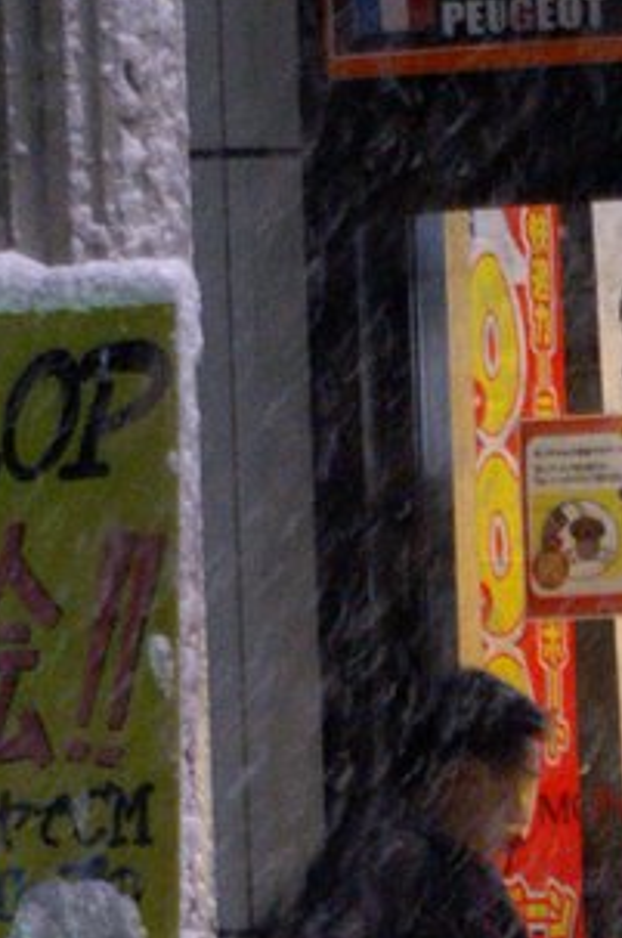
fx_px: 13184
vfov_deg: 4.1
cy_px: 1195
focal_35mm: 507
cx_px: 590
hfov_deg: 2.7
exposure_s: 1/50
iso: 1600
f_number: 4.5
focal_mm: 100
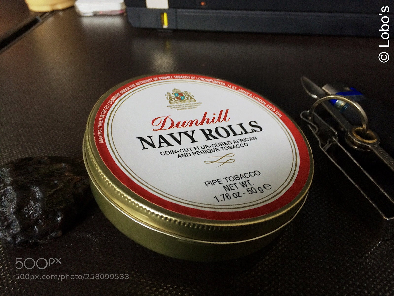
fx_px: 330
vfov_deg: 48.2
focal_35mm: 29
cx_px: 197
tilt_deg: -40.9
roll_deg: +3.9
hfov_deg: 61.7
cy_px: 148
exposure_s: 1/30
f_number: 2.2
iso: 64
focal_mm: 4.15
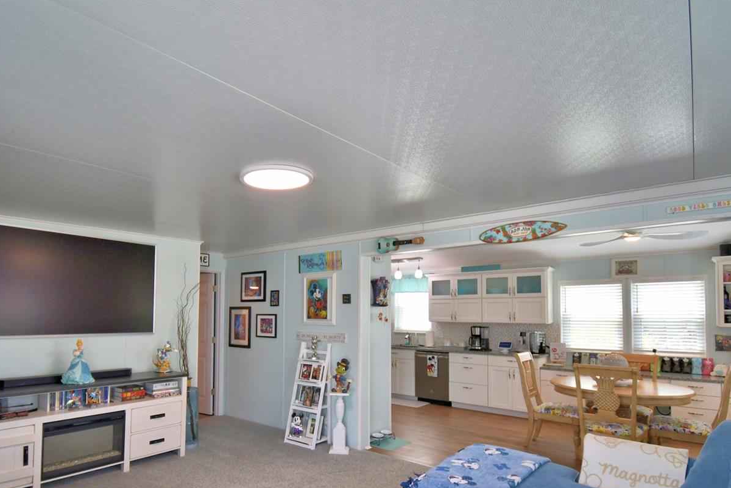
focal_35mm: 20
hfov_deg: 83.5
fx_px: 406
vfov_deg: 61.2
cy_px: 302
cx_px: 317
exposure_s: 1/125
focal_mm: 10
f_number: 4.5
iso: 400
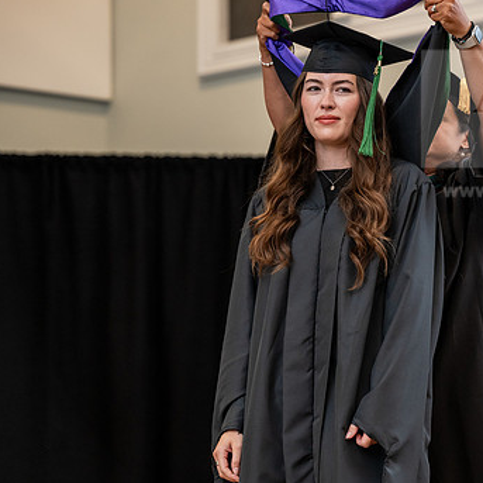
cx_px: 379
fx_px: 2494
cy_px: 220
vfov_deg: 11.1
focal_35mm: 158
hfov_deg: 11.0
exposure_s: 1/200
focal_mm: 110
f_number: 3.5
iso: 1600
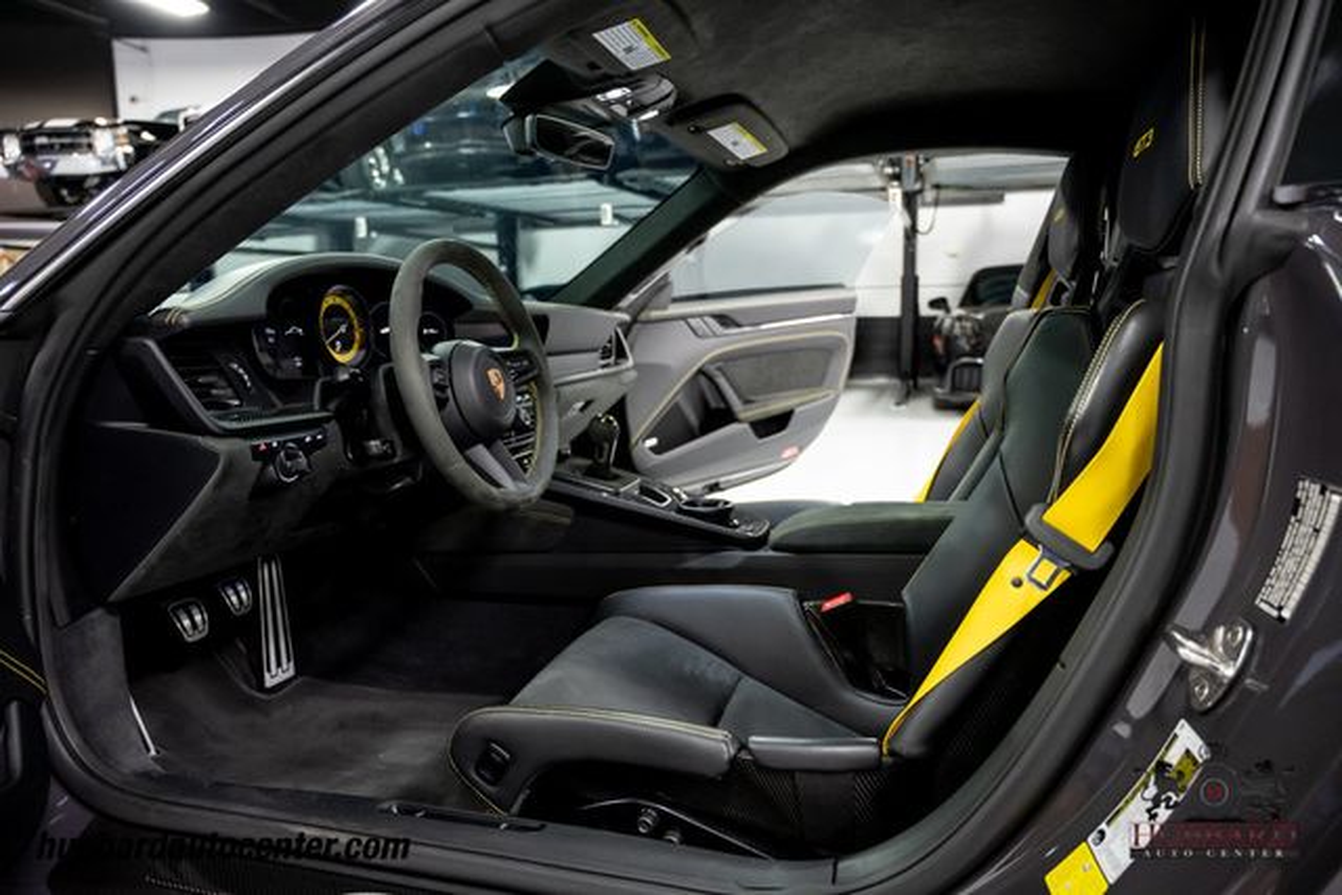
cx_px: 671
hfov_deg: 73.7
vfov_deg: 53.2
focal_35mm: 24
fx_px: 895
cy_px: 448
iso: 2000
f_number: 4
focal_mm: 24
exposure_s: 1/60
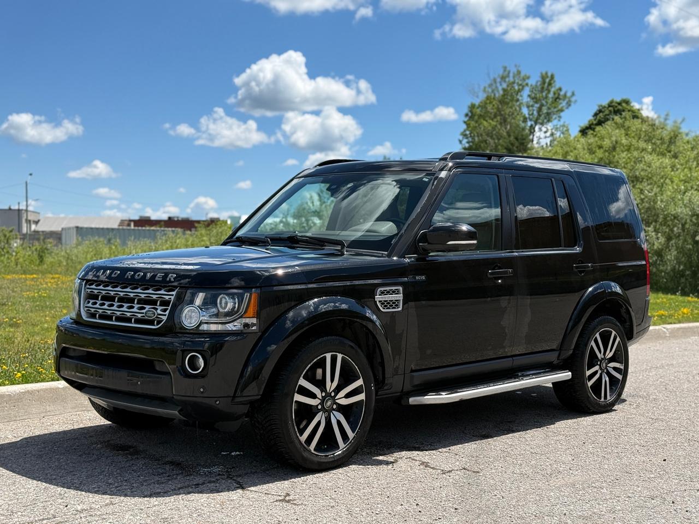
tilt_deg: -0.2
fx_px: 969
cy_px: 262
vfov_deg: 30.3
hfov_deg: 39.7
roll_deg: +0.2
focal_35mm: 48
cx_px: 350
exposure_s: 1/5587
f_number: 1.78
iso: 64
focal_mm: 6.76
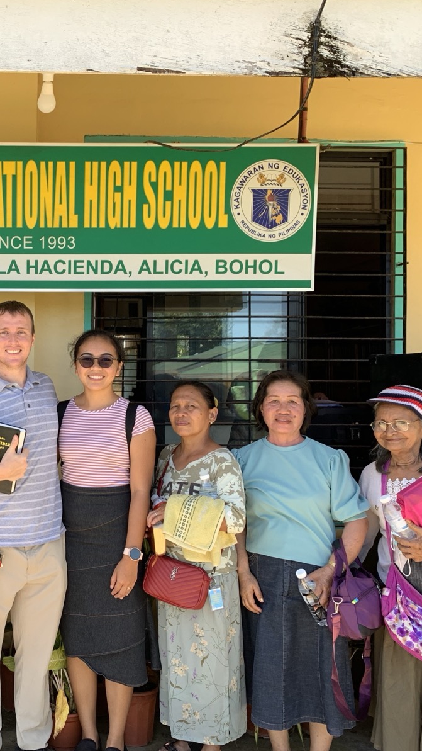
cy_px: 375
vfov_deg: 52.8
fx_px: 756
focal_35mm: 38
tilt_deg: -0.1
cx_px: 20
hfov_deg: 29.5
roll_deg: -0.2
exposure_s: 1/318
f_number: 1.8
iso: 25
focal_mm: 4.25
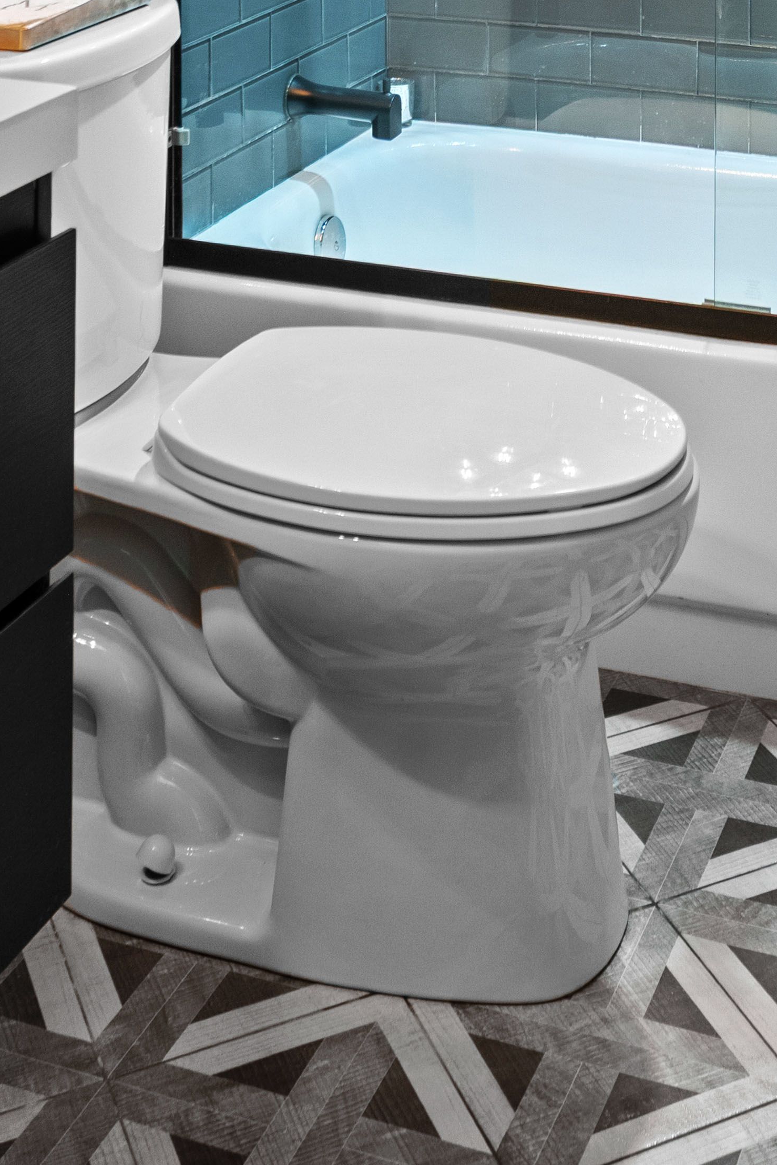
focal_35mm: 61
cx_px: 567
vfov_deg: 27.8
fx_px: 1974
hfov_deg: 22.1
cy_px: -317
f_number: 6.3
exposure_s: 2
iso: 250
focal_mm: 17
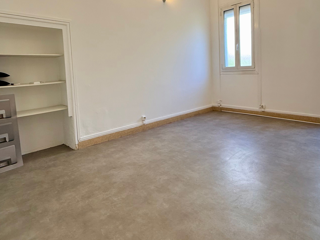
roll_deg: +2.0
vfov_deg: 60.0
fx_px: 203
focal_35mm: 22
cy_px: 84
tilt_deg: -4.5
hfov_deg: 75.9
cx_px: 185
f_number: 2.2
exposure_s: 1/100
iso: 100
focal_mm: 2.22
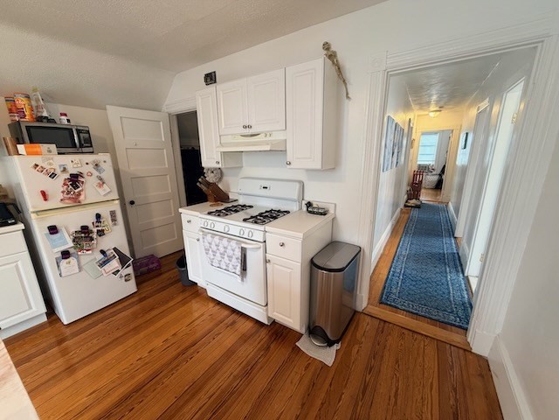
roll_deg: +1.2
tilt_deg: -14.1
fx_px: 226
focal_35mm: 14
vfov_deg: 85.7
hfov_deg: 102.1
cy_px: 210
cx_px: 280
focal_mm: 2.22
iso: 250
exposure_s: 1/60
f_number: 2.2
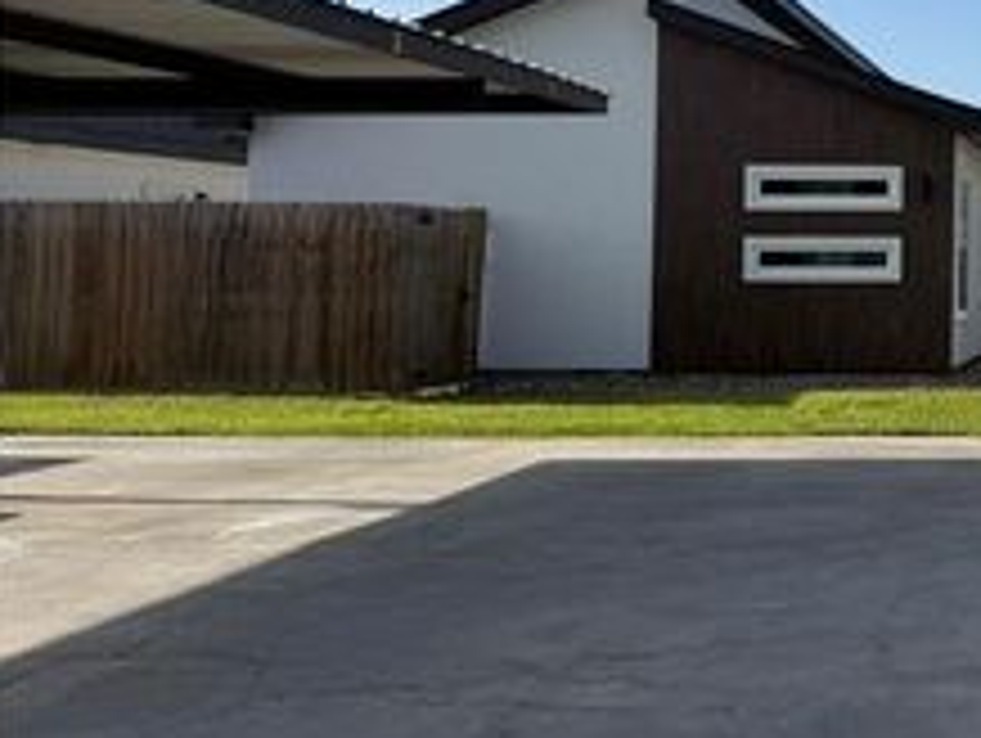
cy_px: 182
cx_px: 1120
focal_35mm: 55
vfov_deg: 26.3
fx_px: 1560
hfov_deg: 30.6
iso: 80
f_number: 1.78
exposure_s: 1/4673
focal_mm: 6.76
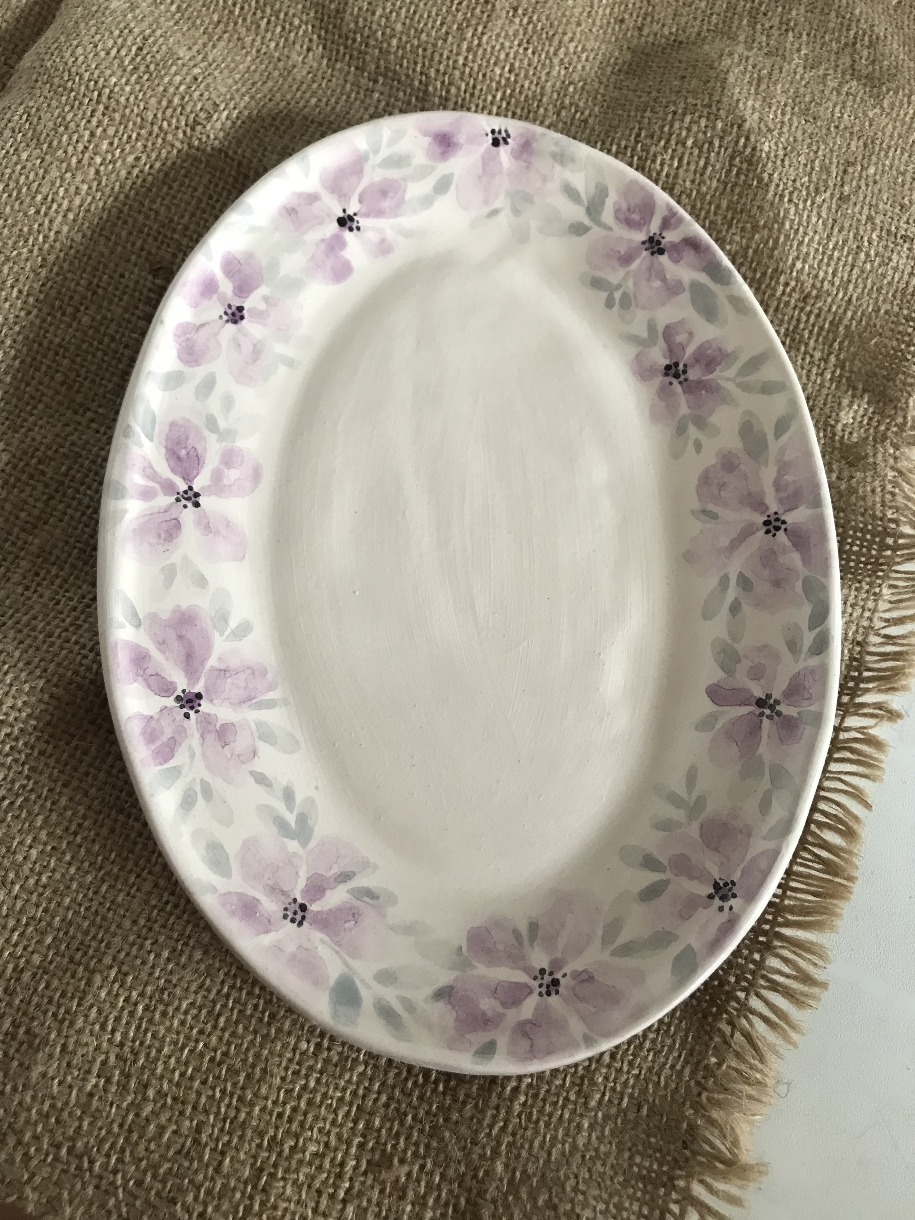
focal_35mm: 28
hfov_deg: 49.7
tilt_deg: -73.1
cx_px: 458
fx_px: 987
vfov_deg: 63.4
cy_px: 610
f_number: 1.8
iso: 40
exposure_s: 1/17
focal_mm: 3.99
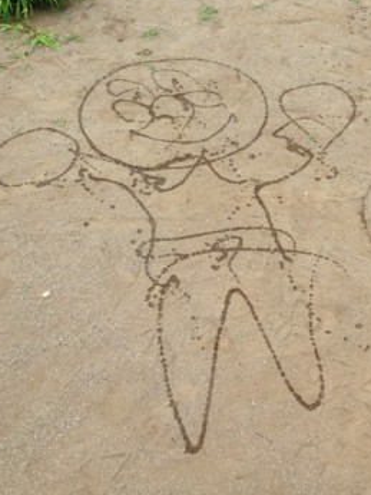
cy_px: 175
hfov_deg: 33.6
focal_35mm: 43
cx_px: 196
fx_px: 614
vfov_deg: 43.4
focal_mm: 4.13
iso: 50
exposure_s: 1/526
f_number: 2.4
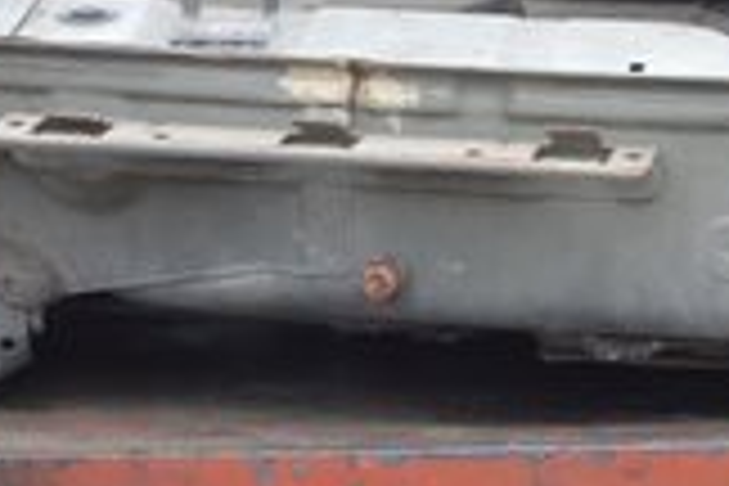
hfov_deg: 7.7
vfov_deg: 5.2
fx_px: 5366
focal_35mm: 265
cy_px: -88
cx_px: 940
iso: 250
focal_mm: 28
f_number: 5.6
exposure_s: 1/125
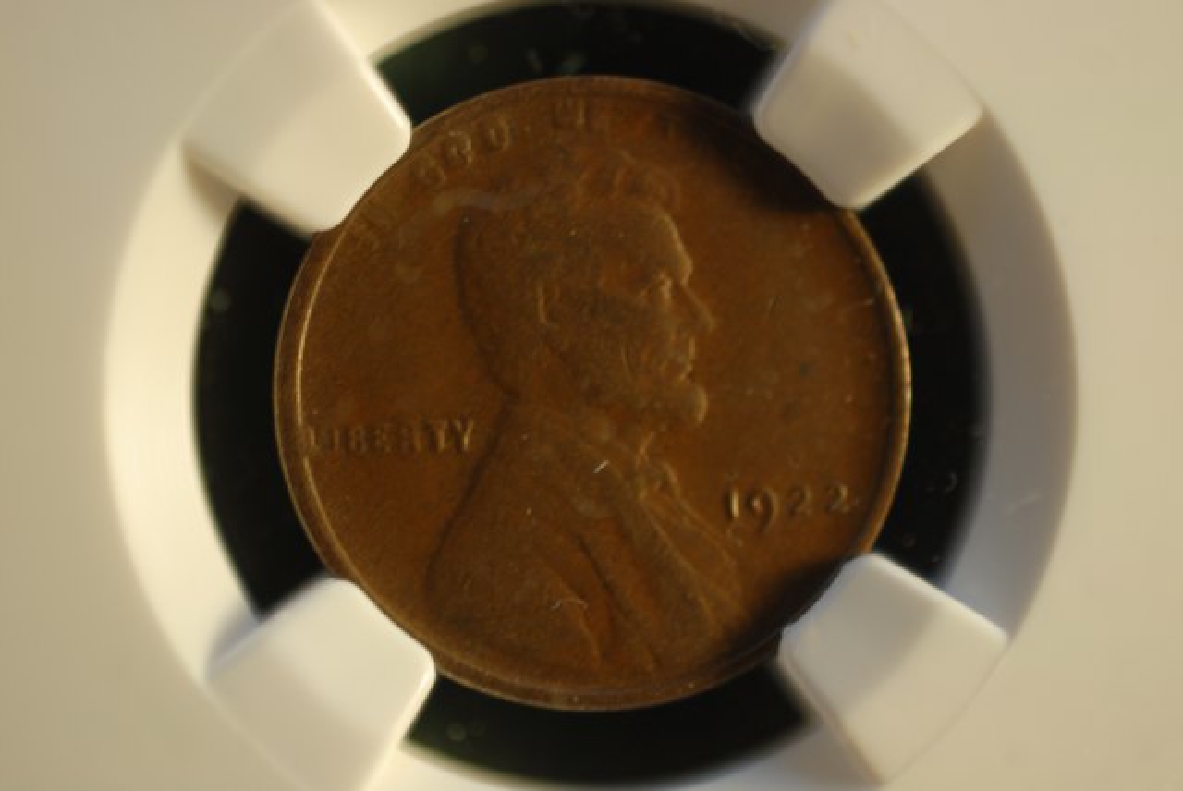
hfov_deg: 33.4
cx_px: 592
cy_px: 396
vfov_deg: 22.7
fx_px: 1973
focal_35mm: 60
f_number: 3.8
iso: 200
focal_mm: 40
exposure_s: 1/50
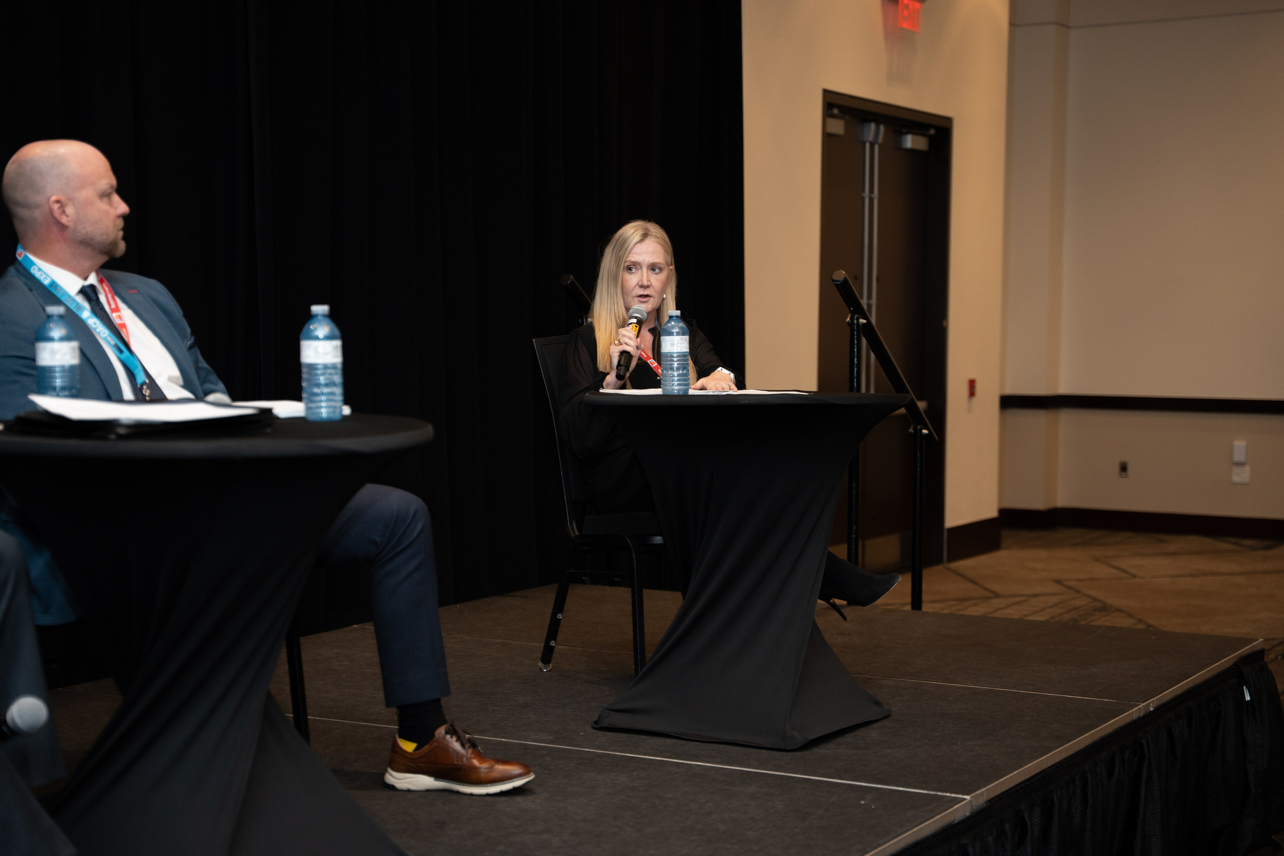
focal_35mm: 59
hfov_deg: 33.8
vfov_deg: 22.9
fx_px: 2111
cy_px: 428
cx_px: 642
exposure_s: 1/160
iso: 1000
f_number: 2.8
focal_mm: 59.2
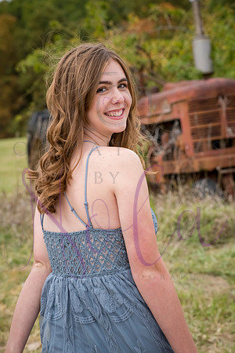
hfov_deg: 11.4
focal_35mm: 120
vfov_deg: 17.1
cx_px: 118
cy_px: 176
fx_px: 1175
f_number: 9
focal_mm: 120
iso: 800
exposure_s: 1/200
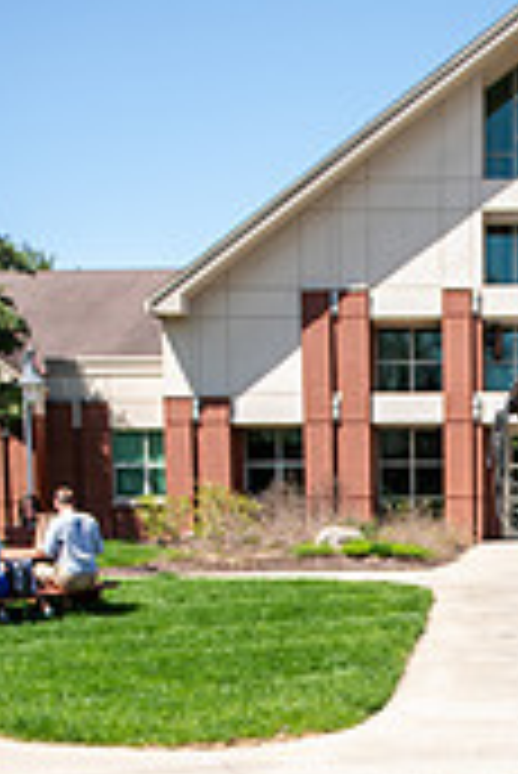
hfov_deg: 19.5
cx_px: 509
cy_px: 738
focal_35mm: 68
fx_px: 1465
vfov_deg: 28.2
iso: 100
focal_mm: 26
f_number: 3.2
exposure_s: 1/500
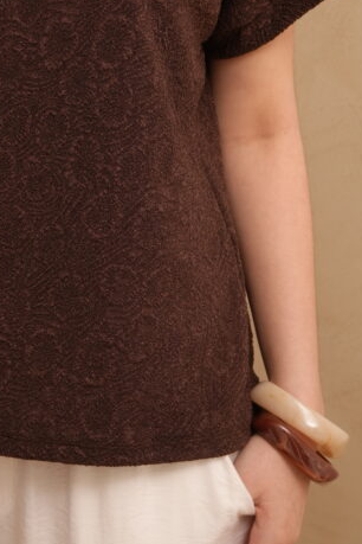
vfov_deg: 20.6
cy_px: 100
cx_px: 43
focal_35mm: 98
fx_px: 1478
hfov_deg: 13.8
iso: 640
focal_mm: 50
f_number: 11
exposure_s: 1/125
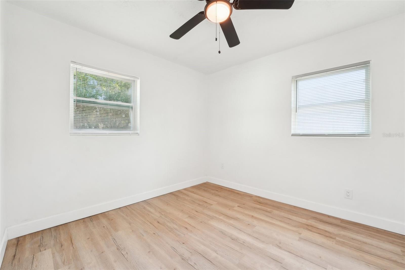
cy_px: 135
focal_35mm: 14
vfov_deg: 81.2
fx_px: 157
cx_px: 202
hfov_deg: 104.3
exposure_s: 1/40
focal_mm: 14
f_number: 8
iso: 400
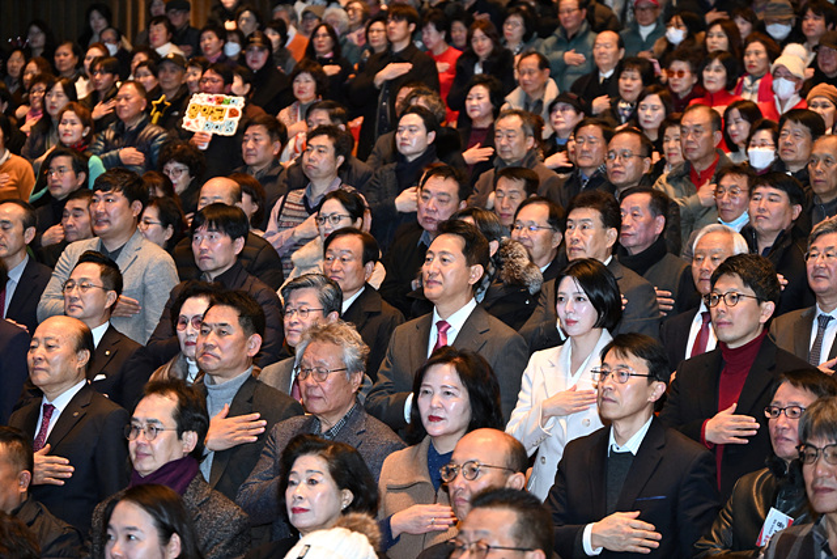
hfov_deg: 15.8
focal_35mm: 130
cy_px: 280
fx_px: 3023
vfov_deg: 10.6
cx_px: 418
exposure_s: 1/80
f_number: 6.3
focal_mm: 130
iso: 5000
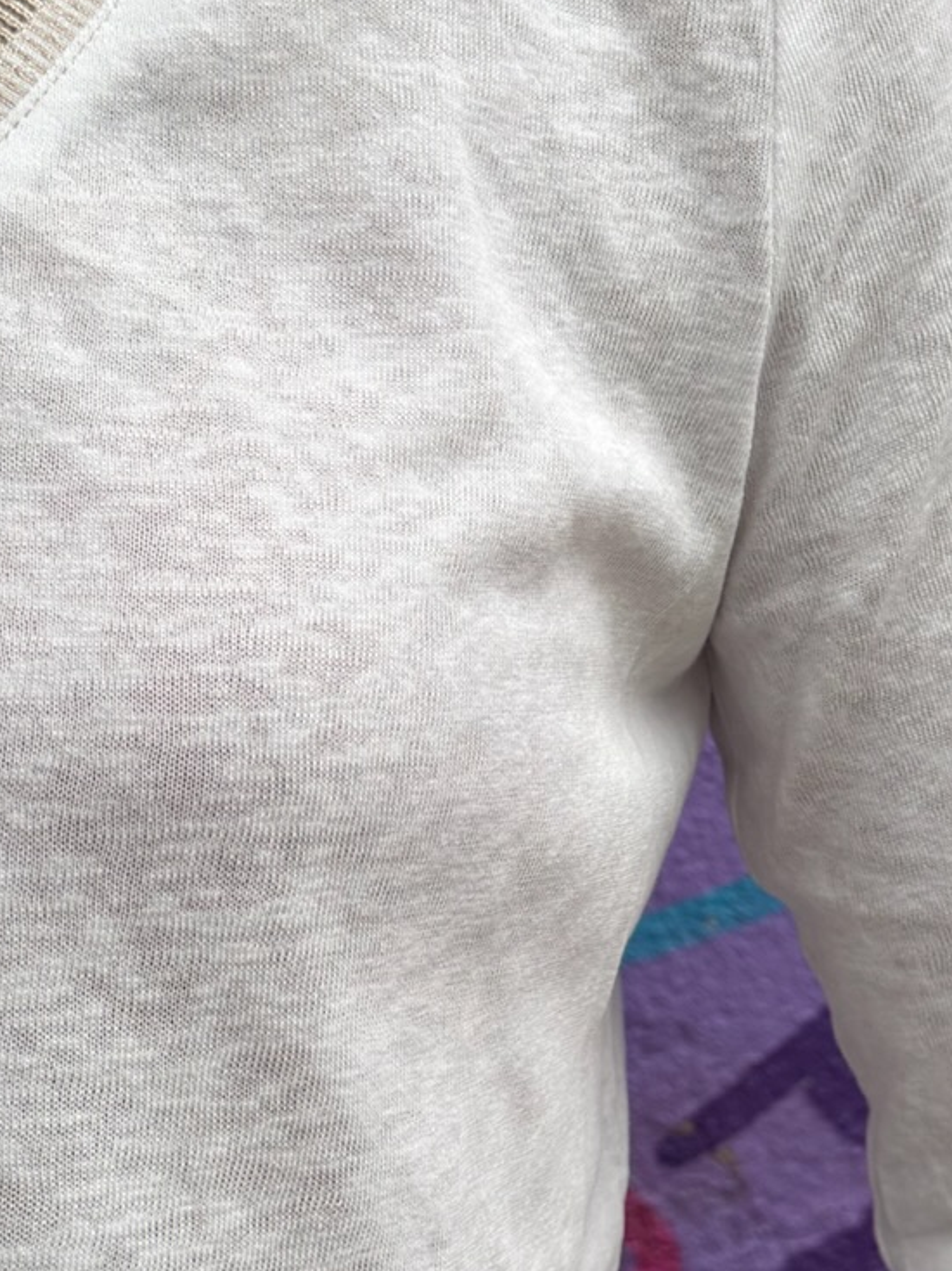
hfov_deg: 21.6
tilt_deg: -10.4
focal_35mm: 67
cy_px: 776
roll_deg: -2.4
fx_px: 2458
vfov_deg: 28.9
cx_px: 767
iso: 80
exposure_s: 1/1522
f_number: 1.78
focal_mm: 6.76
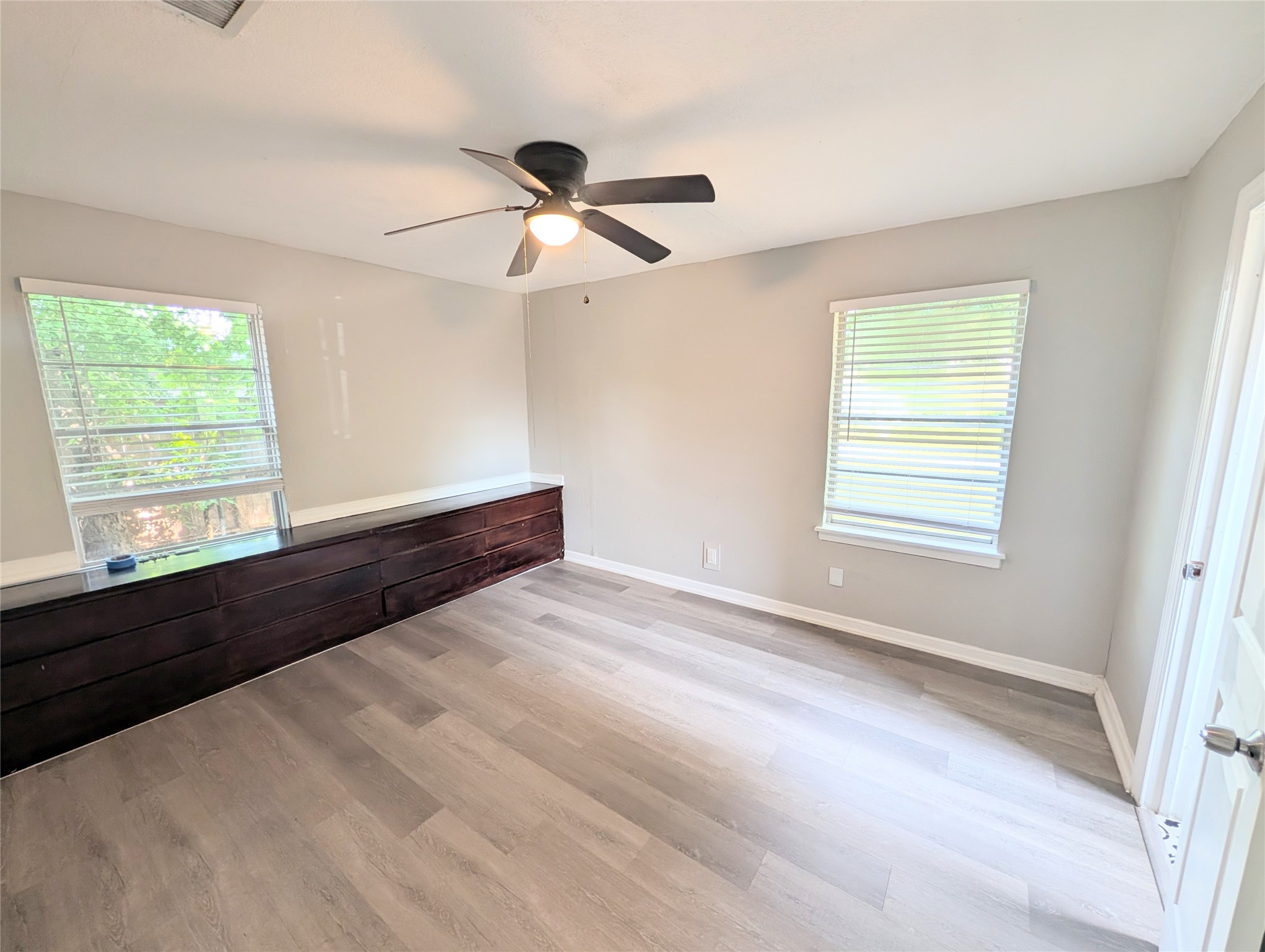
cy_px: 476
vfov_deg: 94.6
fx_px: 439
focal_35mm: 12
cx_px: 632
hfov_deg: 110.5
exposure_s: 1/30
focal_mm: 2.02
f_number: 1.7
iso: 60
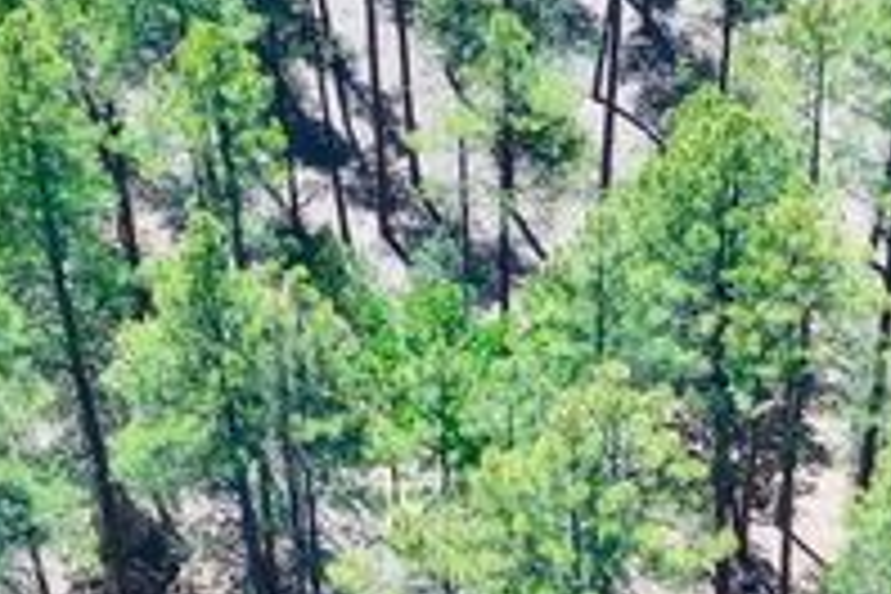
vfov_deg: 9.3
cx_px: 531
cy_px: 718
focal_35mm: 145
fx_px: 3588
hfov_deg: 14.1
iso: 100
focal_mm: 10.26
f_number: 4.5
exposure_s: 1/200
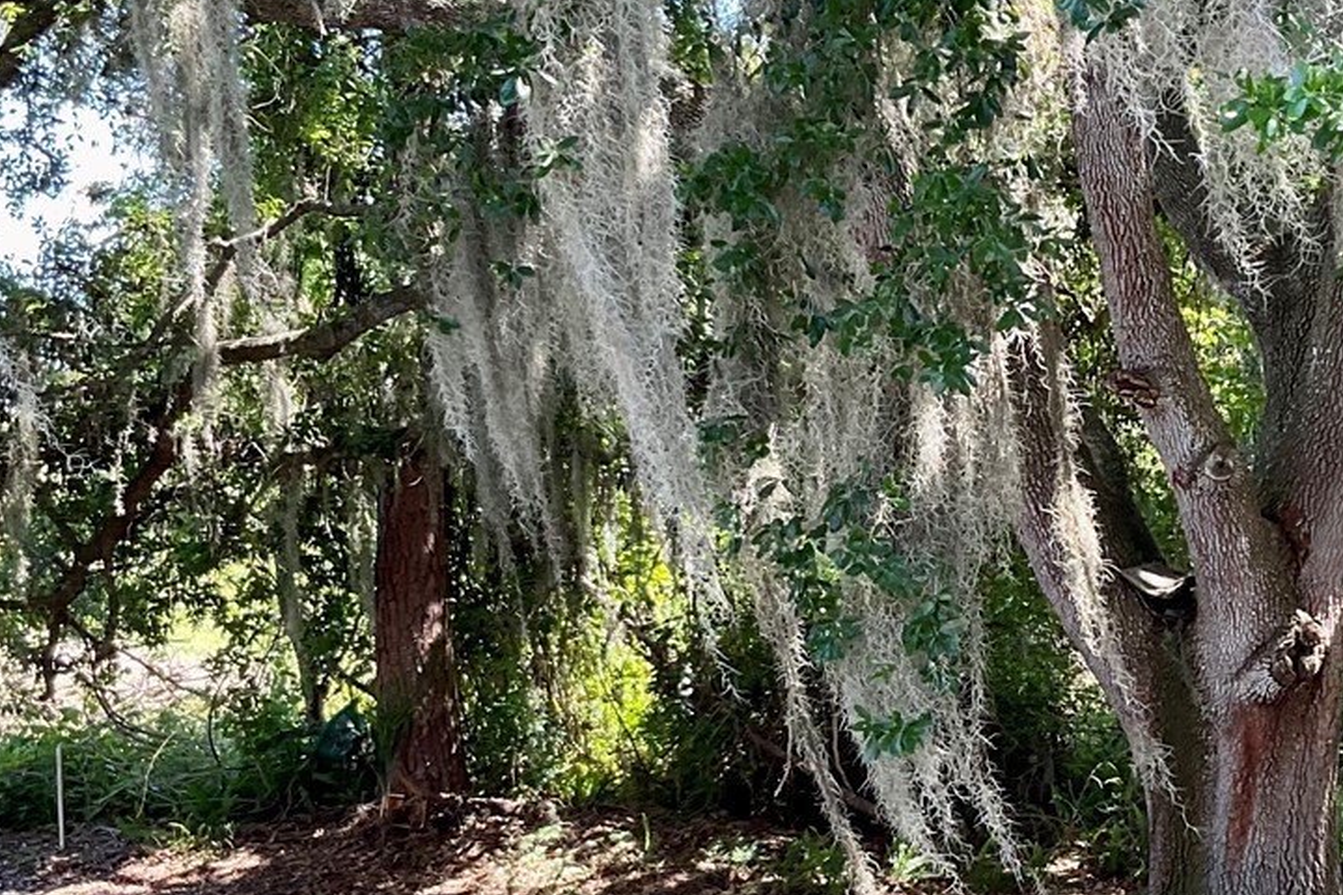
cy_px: 531
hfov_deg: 29.7
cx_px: 974
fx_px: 2499
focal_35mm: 67
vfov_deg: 20.3
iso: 40
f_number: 1.8
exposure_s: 1/120
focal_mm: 3
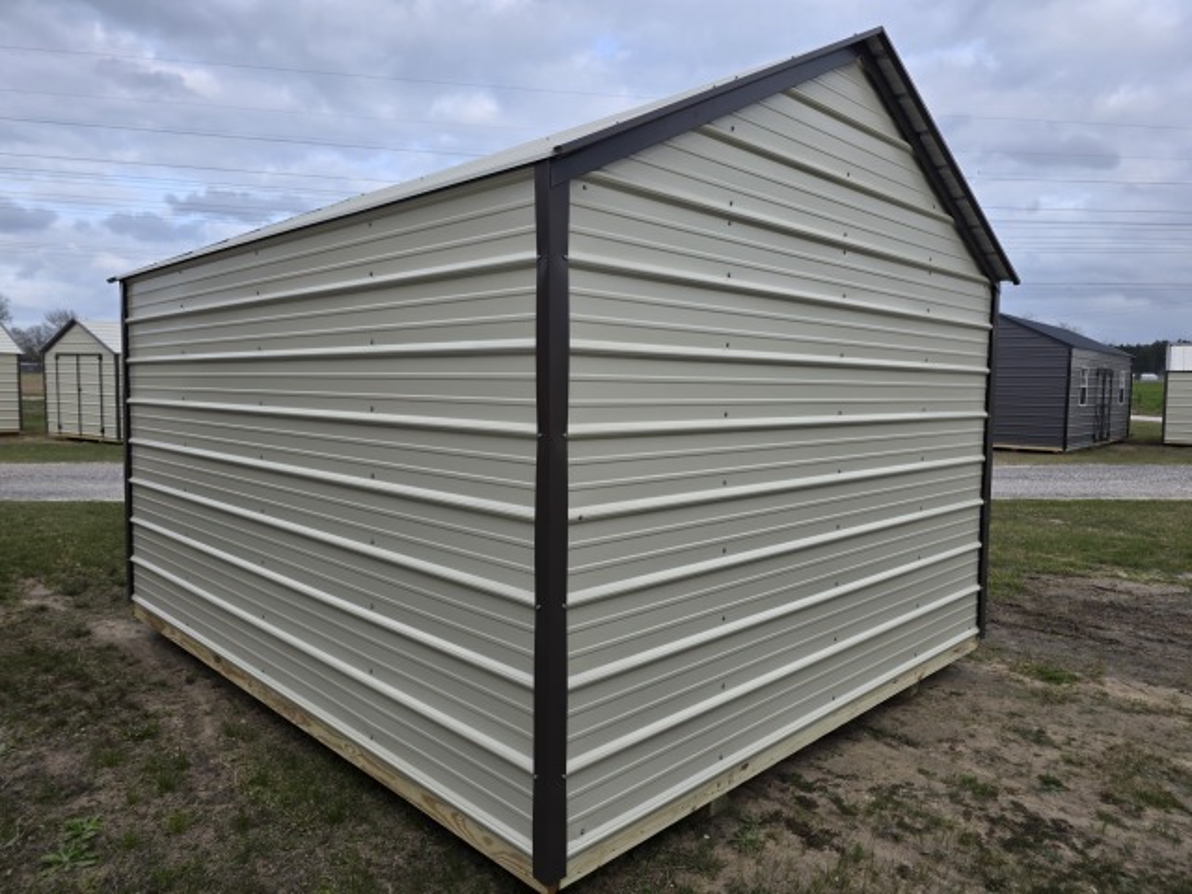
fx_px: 792
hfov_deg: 73.9
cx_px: 596
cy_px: 447
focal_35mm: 23
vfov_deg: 58.9
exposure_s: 1/2314
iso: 80
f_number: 1.7
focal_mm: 6.3
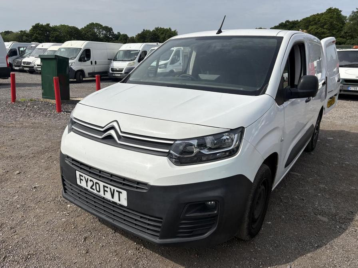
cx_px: 179
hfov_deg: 67.3
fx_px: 269
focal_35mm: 26
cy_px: 134
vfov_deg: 53.1
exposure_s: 1/8850
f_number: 1.6
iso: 50
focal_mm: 5.96
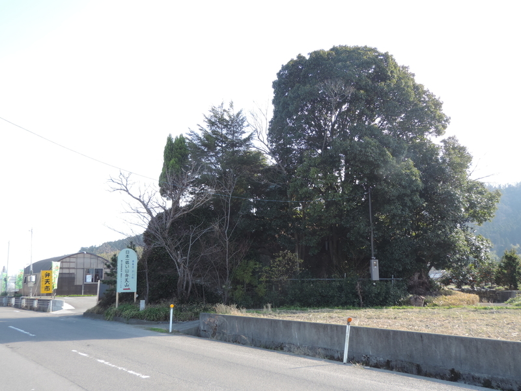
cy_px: 196
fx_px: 527
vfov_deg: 40.7
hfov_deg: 52.6
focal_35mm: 35
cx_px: 260
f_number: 3.3
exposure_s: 1/200
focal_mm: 6.2
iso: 80
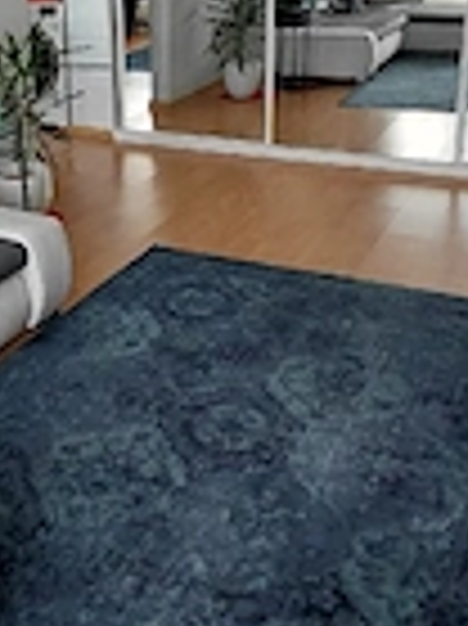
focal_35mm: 46
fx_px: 830
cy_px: 198
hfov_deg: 30.3
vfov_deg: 40.6
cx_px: 63
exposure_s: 1/60.2
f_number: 2.2
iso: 125
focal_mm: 1.64
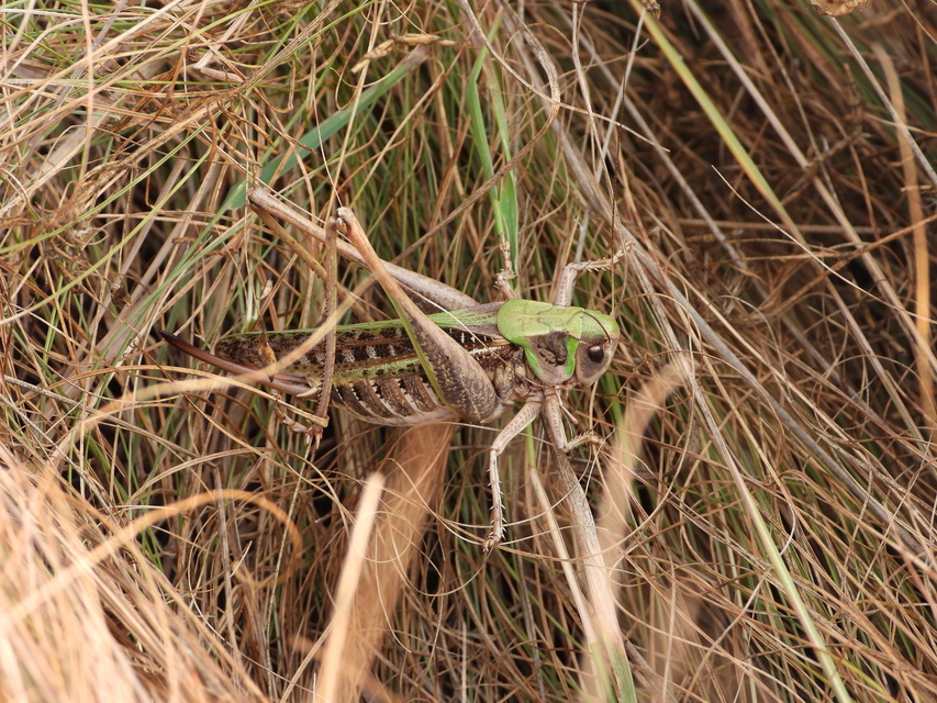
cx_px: 468
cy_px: 352
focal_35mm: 255
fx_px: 6903
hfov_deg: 7.8
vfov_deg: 5.8
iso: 140
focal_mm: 45.8
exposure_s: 1/125
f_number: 4.5
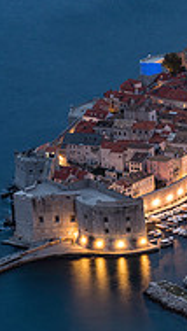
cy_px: 151
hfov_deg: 5.8
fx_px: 1746
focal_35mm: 199
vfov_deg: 10.8
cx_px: 488
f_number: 11
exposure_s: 8
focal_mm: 62
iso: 200
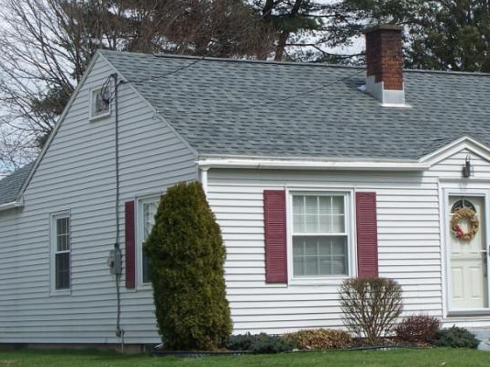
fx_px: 1655
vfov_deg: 12.6
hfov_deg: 16.8
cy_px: 99
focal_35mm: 117
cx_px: 343
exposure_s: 1/320
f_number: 5.6
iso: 80
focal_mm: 12.89
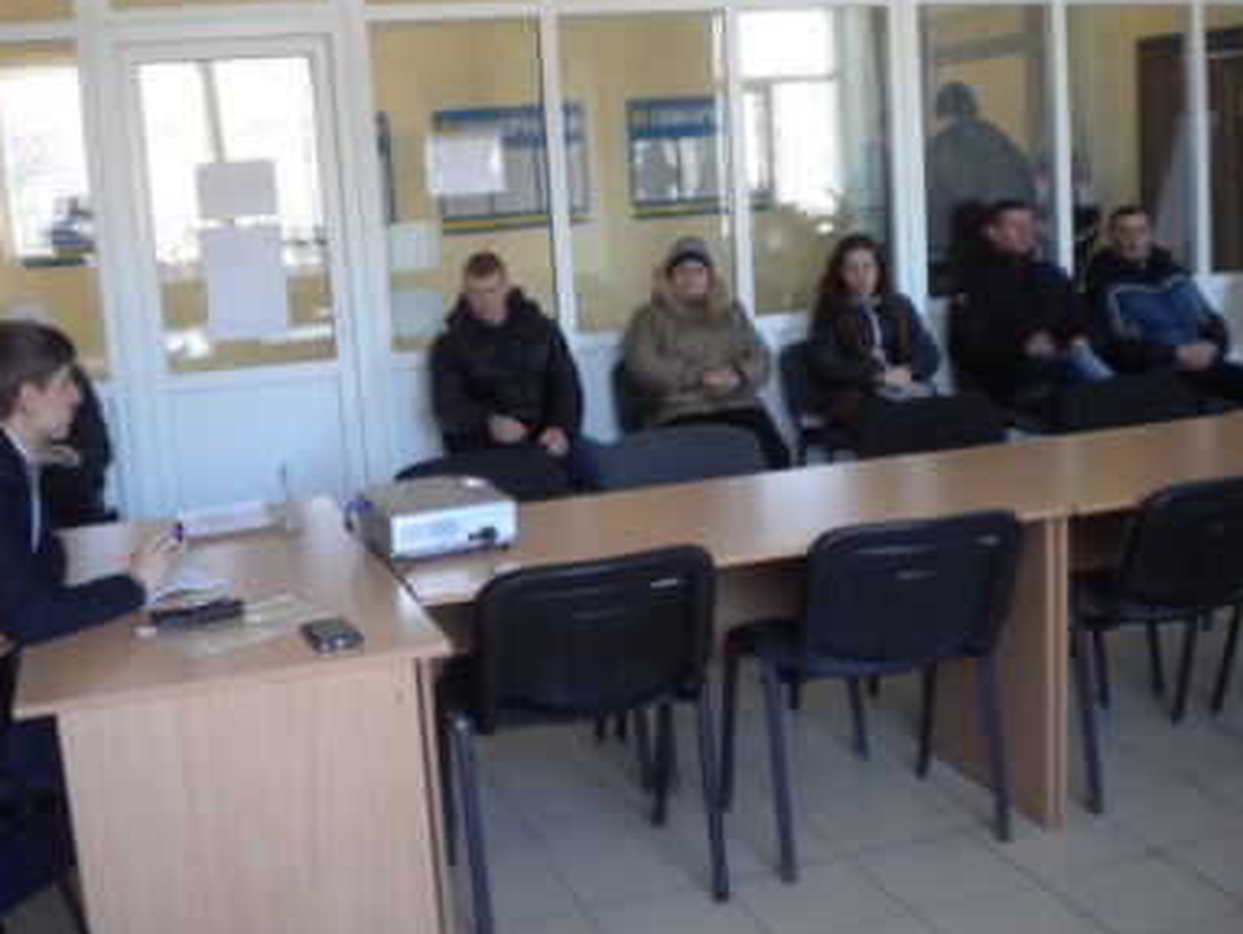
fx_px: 1473
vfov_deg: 35.1
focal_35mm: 41
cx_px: 547
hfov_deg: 45.7
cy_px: 423
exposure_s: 1/55.3
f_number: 3.1
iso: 315
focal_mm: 6.3
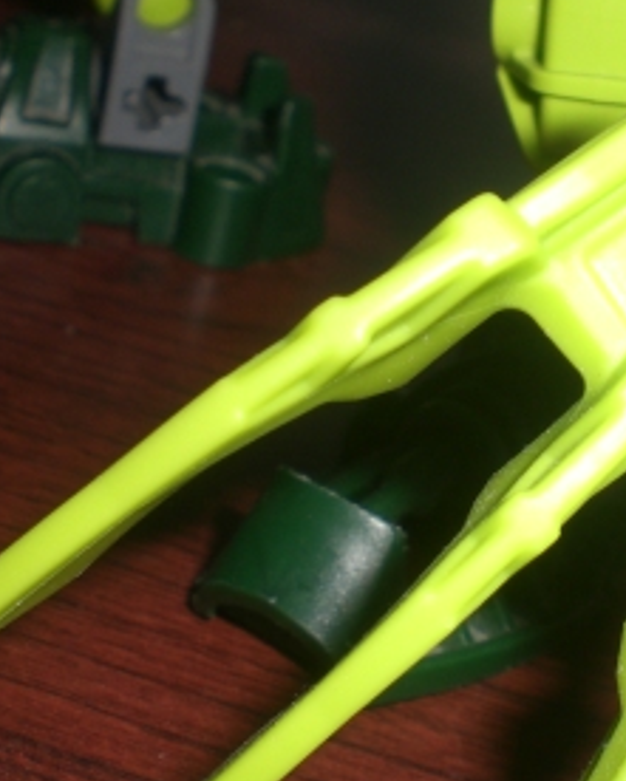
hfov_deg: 17.6
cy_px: 470
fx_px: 1991
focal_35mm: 86
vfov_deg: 22.2
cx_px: 544
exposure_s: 1/60
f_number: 4.4
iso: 50
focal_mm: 6.3
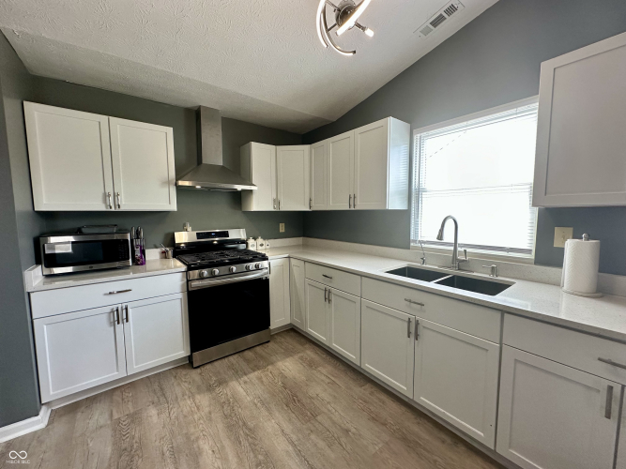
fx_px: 253
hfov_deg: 102.1
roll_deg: -0.6
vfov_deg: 85.7
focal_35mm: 14
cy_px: 234
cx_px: 313
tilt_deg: -4.3
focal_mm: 2.22
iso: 160
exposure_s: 1/120
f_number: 2.2
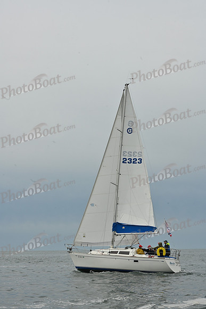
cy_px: 154
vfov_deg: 26.0
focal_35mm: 78
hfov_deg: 17.5
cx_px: 103
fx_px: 669
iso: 320
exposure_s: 1/800
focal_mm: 78
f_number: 14
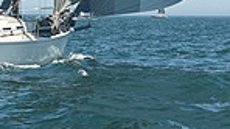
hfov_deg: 7.5
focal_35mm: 288
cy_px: -277
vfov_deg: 4.1
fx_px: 1755
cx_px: -12
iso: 320
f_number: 7.1
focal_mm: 70
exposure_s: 1/1000
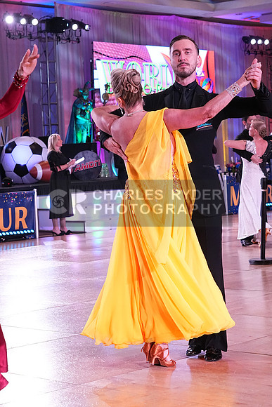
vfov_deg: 23.1
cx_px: 136
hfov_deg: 15.5
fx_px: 997
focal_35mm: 88
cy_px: 204
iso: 3200
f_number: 6.3
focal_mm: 59
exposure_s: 1/320
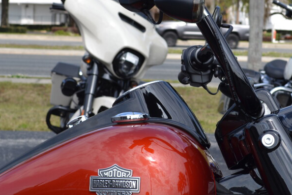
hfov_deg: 18.7
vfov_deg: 12.6
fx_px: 884
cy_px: 92
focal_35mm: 109
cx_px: 167
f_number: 8
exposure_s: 1/250
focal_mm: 36
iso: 100
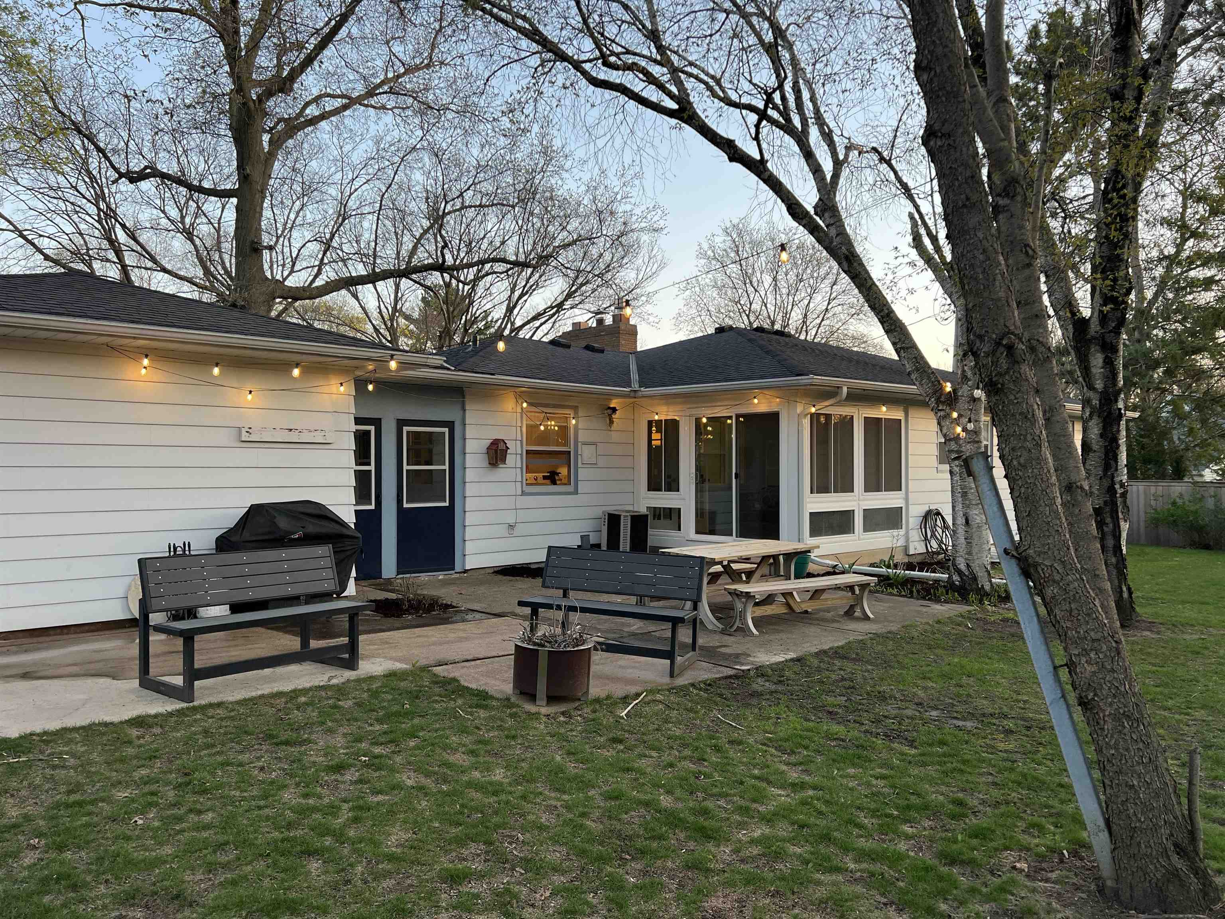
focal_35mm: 26
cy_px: 460
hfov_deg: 67.3
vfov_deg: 53.1
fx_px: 920
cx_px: 612
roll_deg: +0.3
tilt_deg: -0.1
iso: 100
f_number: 1.5
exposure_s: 1/120
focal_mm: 5.7
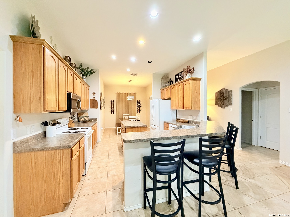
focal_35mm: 14
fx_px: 117
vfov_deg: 85.7
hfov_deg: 102.1
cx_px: 145
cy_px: 108
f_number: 2.2
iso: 800
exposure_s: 1/60
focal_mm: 2.22
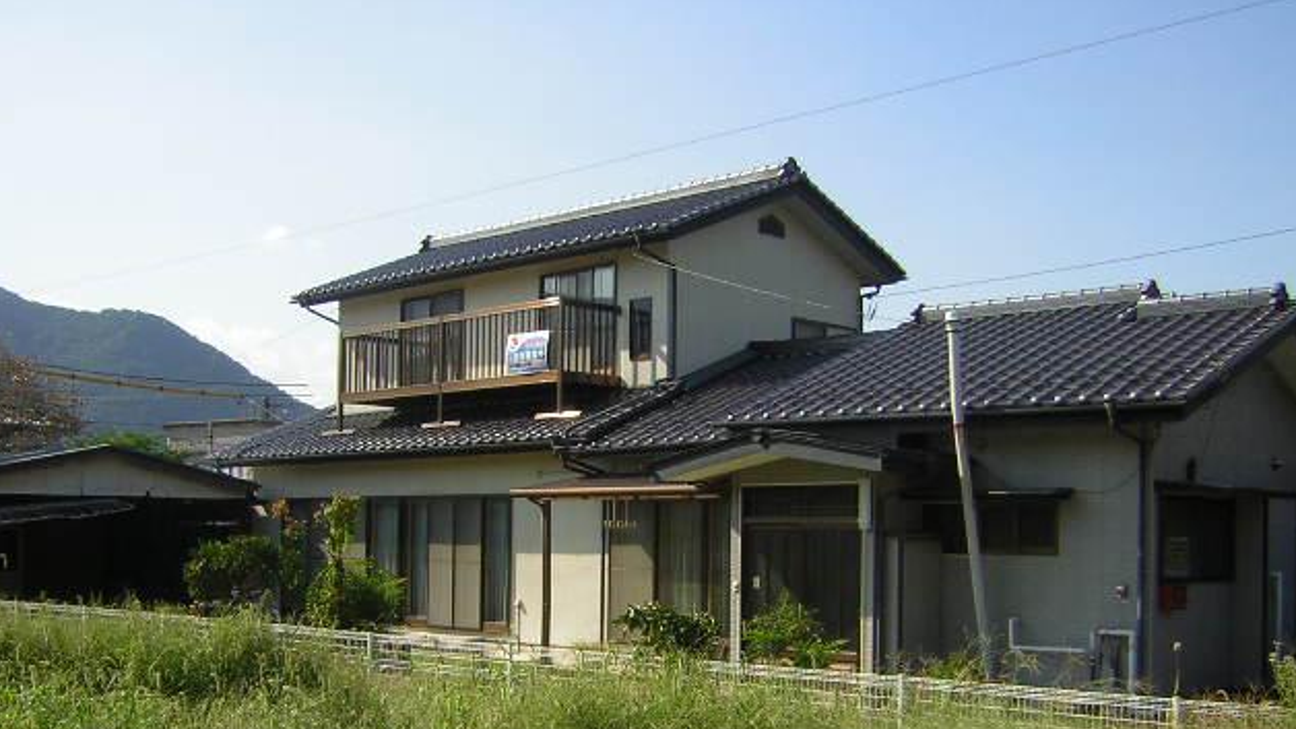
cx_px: 642
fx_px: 1374
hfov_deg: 50.5
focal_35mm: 40
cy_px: 487
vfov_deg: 29.5
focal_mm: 4.7
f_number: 5.2
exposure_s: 1/310
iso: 50
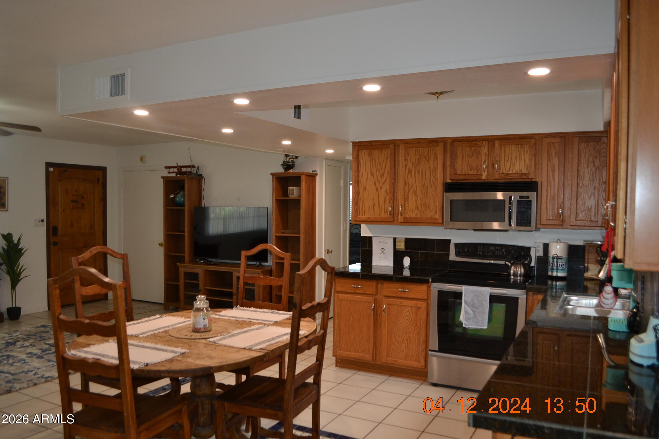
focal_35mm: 27
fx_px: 494
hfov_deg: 67.4
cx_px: 330
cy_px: 220
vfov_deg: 47.9
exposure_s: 1/60
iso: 400
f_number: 4
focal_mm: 18
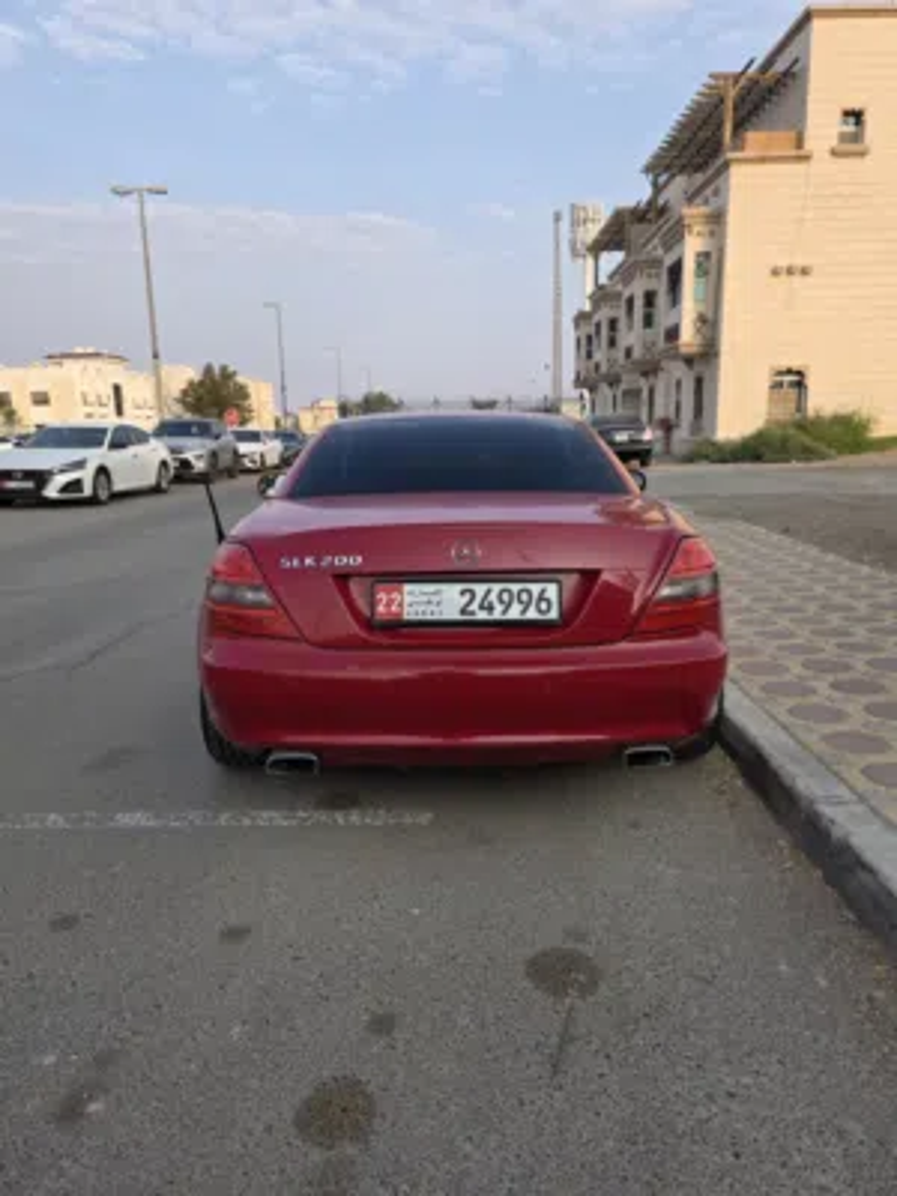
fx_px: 795
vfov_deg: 73.9
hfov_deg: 58.9
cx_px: 448
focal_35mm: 23
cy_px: 598
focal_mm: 6.3
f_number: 1.7
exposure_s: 1/1550
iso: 80
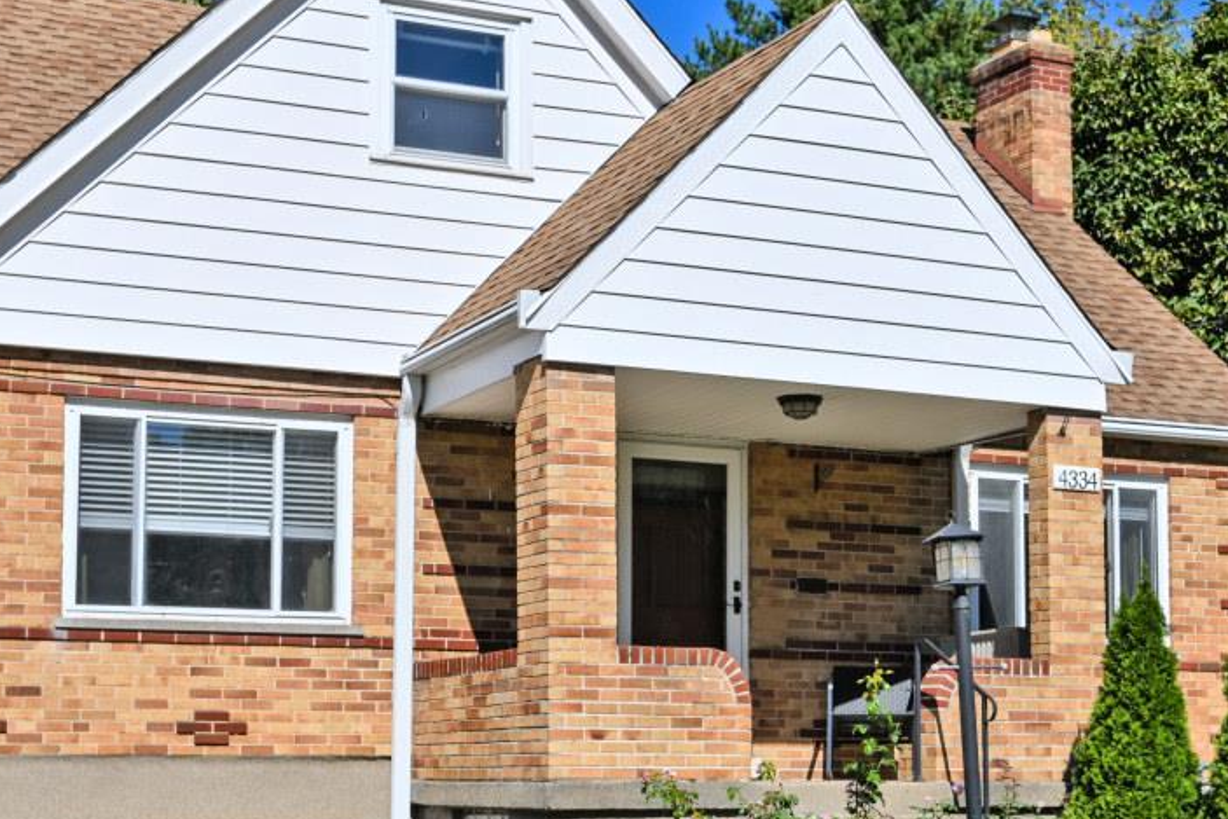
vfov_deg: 21.1
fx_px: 2183
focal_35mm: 64
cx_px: 611
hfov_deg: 31.4
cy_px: 615
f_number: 8
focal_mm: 30
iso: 100
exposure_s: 1/500
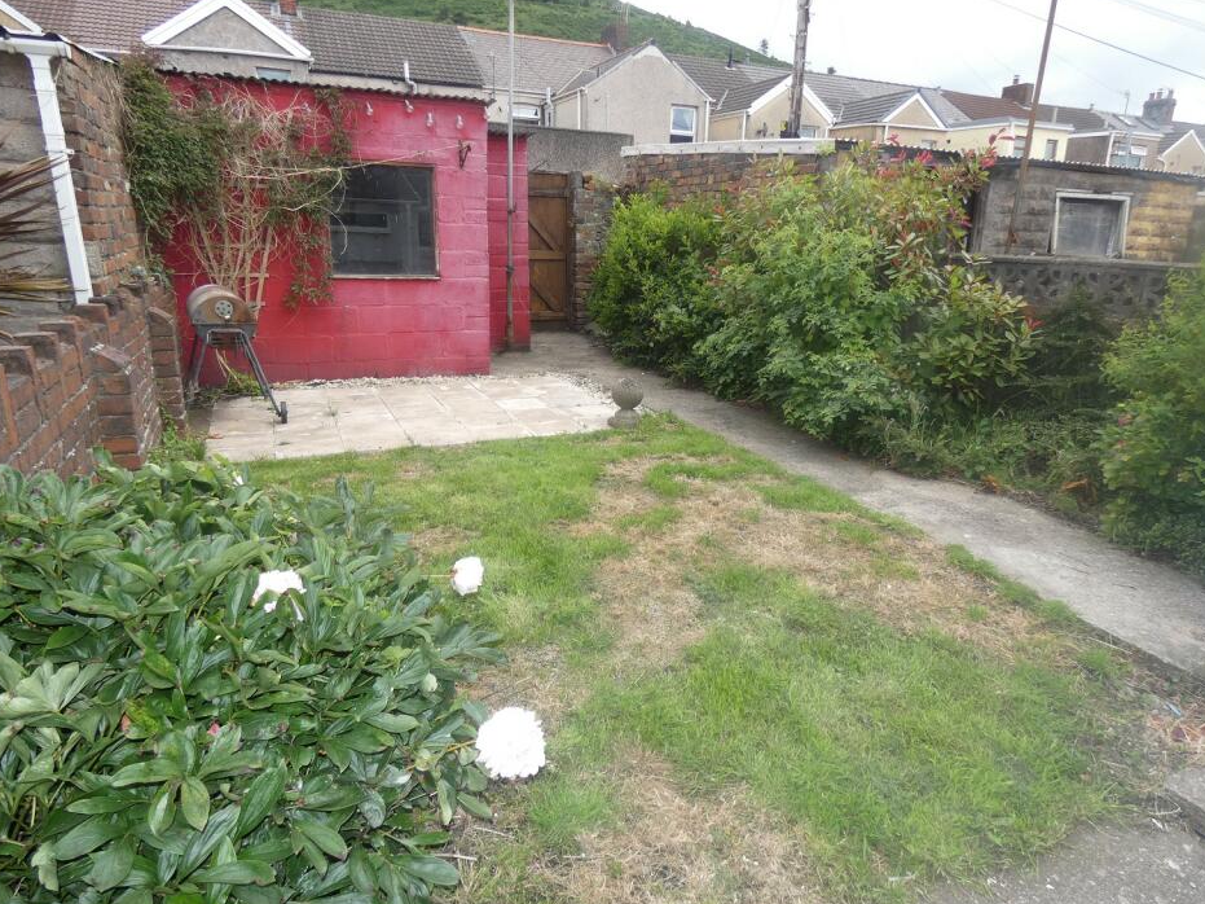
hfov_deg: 76.3
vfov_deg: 61.1
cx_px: 642
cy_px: 461
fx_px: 766
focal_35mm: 22
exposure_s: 1/500
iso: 80
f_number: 2.8
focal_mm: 3.6
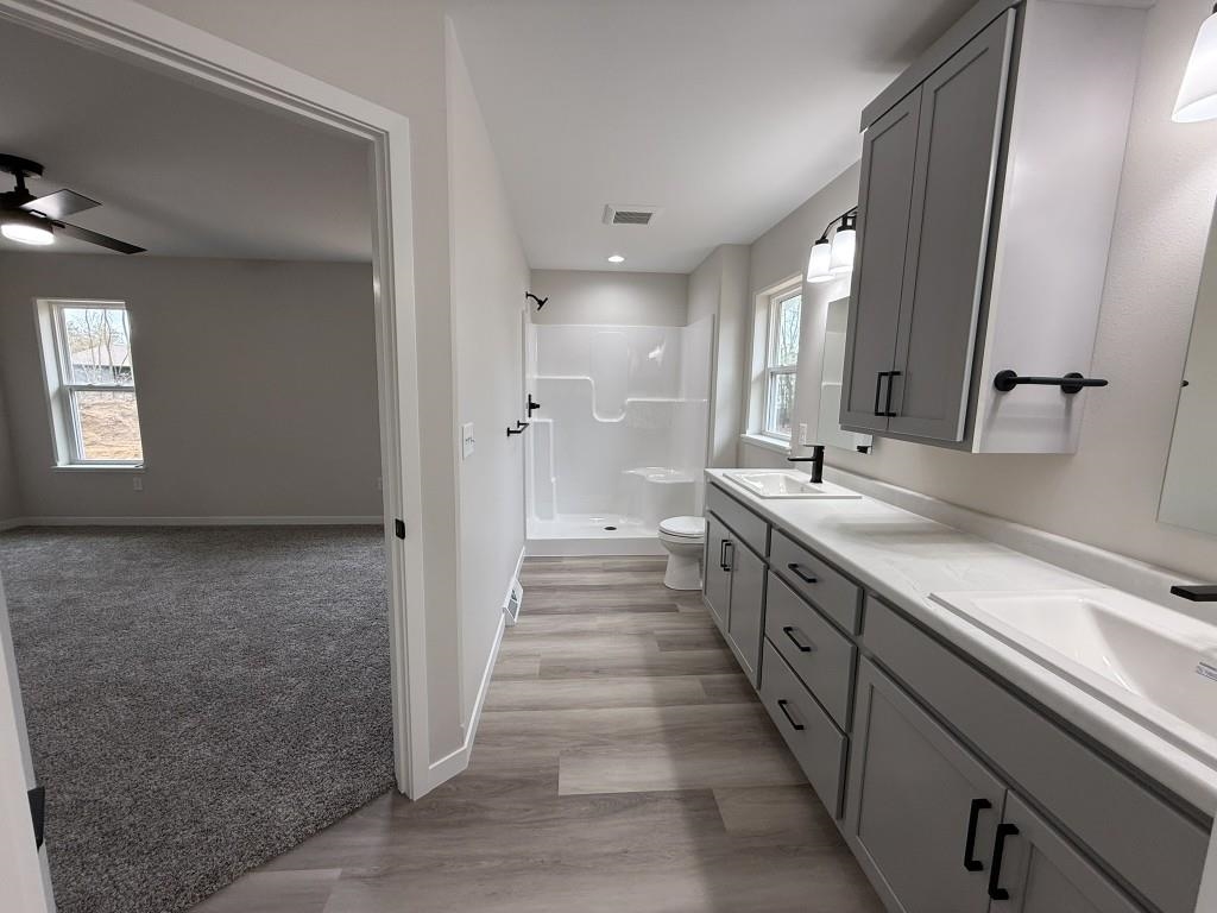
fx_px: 492
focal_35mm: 14
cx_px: 608
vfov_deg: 85.7
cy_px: 456
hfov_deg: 102.1
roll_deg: -0.9
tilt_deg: -8.3
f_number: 2.2
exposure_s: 1/120
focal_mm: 2.22
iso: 125
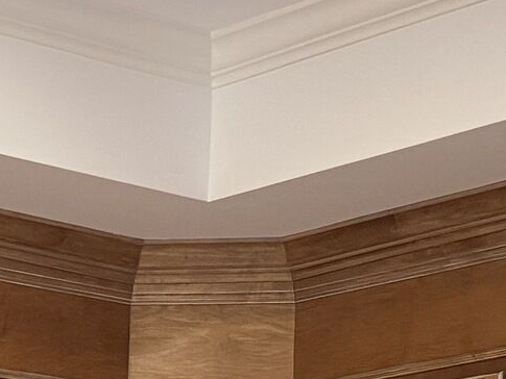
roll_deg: -1.1
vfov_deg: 8.8
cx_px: 26
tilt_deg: -3.6
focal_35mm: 152
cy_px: 936
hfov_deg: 12.9
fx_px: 2222
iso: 250
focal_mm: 6.76
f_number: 1.78
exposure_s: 1/60
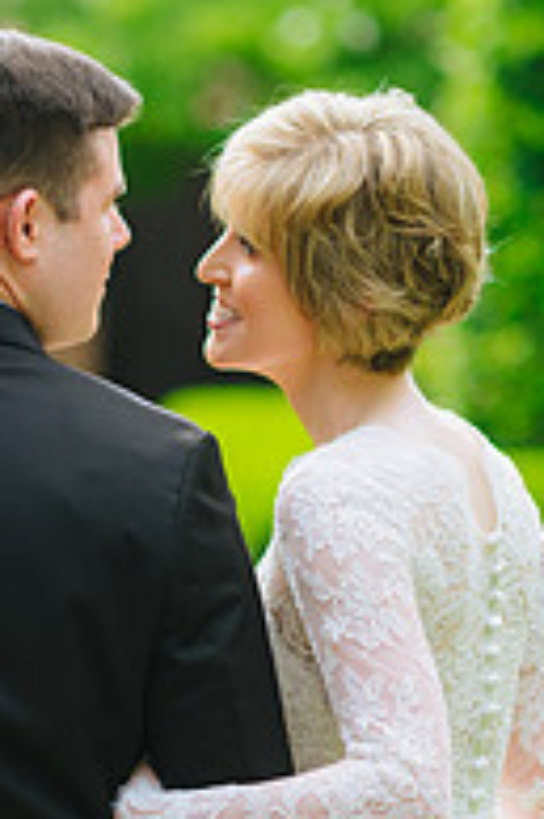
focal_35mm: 197
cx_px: 89
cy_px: 697
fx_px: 4473
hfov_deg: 6.9
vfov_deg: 10.4
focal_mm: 85
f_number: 2
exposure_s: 1/1000
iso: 100
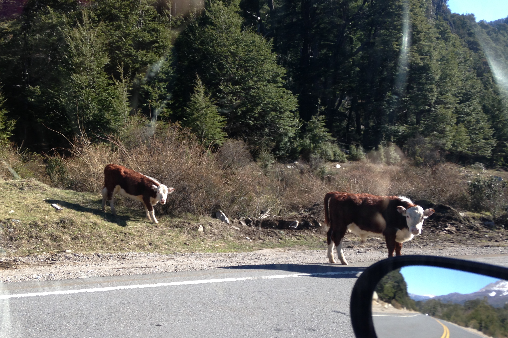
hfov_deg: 50.6
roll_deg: -4.1
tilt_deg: -7.3
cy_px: 174
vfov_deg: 35.0
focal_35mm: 38
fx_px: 536
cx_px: 232
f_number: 2.4
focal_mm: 4.12
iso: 50
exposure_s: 1/430
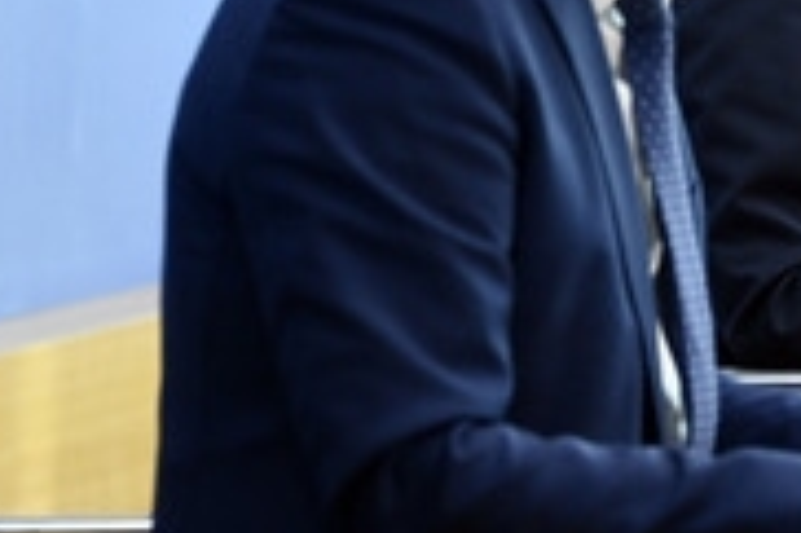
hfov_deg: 6.1
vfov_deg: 4.1
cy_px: 0
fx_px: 7447
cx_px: 821
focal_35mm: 335
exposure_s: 1/320
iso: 2500
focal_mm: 135
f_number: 5.6
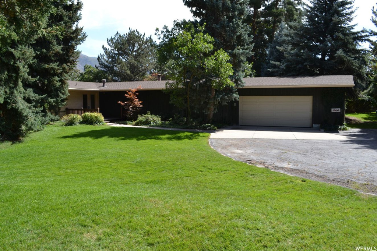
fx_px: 283
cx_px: 188
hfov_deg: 67.4
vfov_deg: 47.9
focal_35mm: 27
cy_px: 126
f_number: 7.1
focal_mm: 18
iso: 100
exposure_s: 1/200
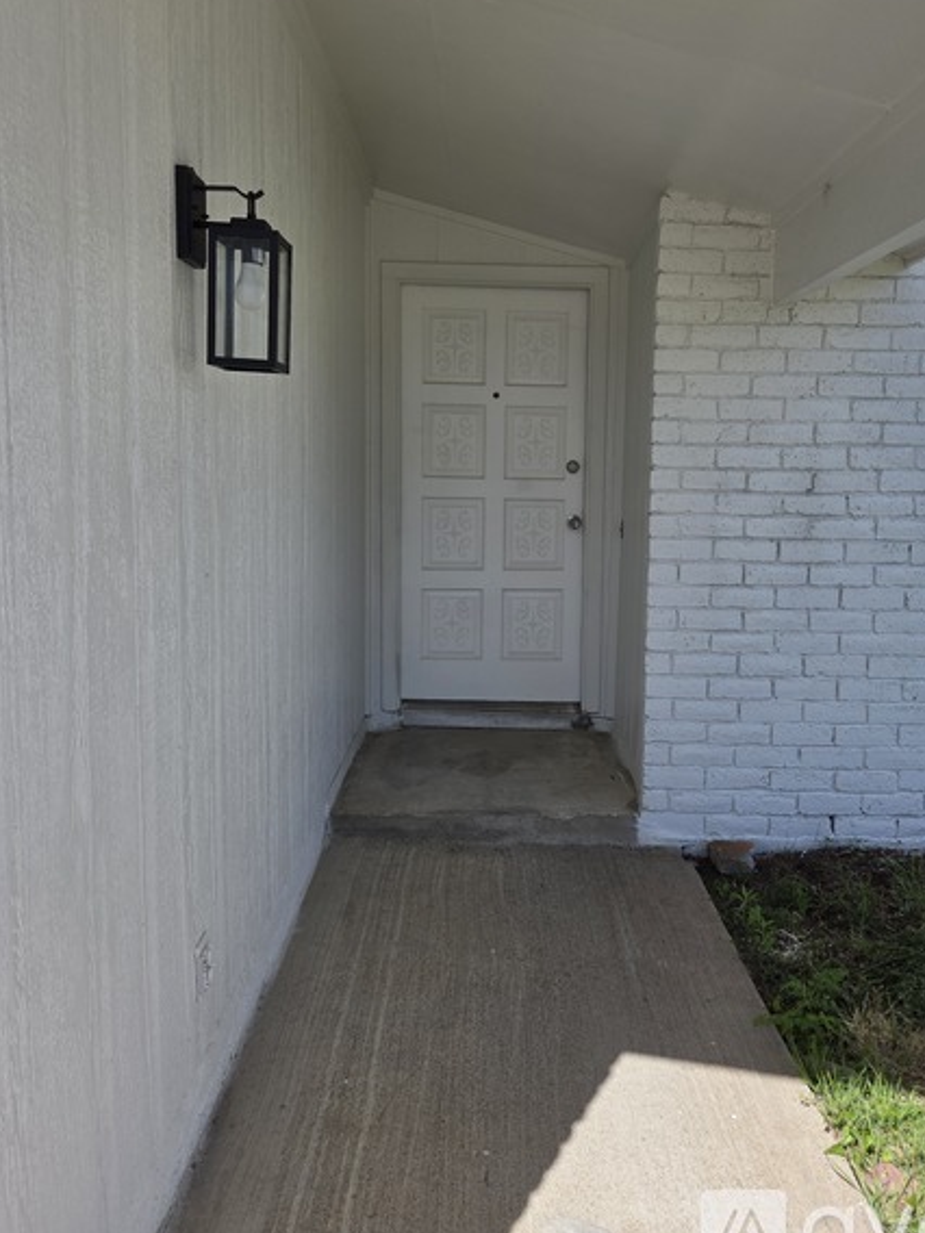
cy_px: 552
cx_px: 508
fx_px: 962
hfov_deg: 51.3
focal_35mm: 27
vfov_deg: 65.2
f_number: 1.8
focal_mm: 5.4
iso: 80
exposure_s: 1/3913
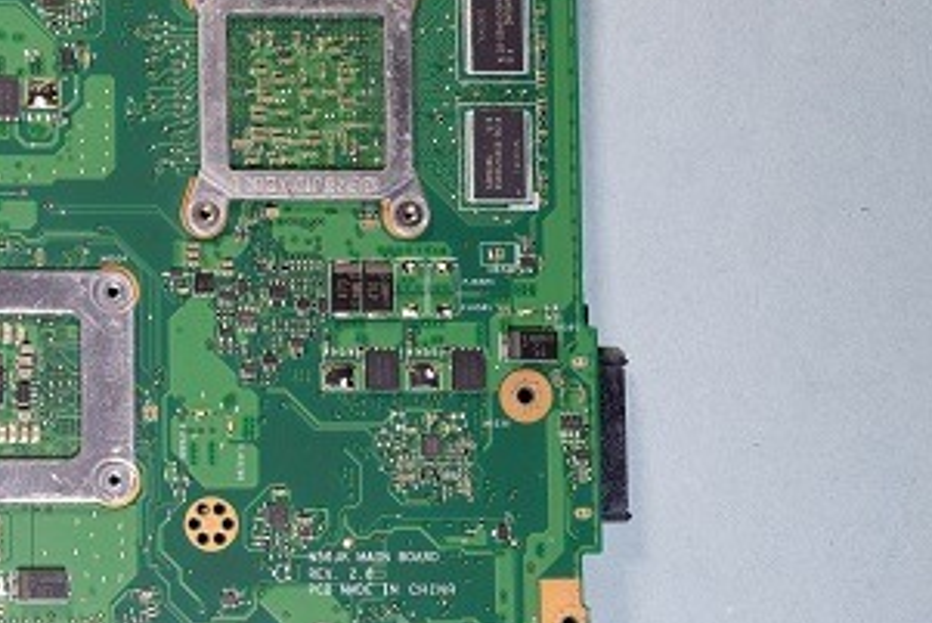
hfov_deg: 23.2
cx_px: -105
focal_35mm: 82
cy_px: 403
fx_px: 2124
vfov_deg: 16.6
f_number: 8
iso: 100
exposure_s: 1/6
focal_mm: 22
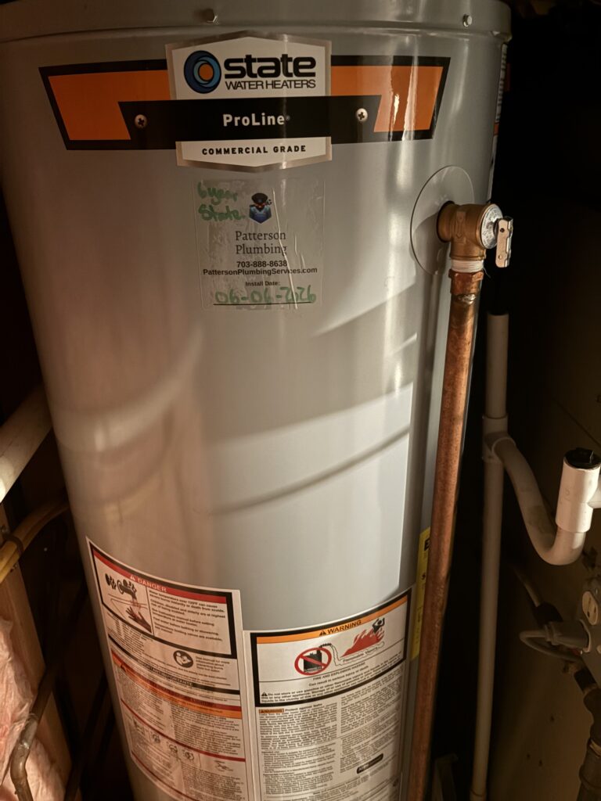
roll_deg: +0.9
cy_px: 400
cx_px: 300
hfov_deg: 53.1
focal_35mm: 26
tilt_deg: -24.0
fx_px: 602
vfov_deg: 67.3
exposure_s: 1/9
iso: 800
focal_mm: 5.96
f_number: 1.6
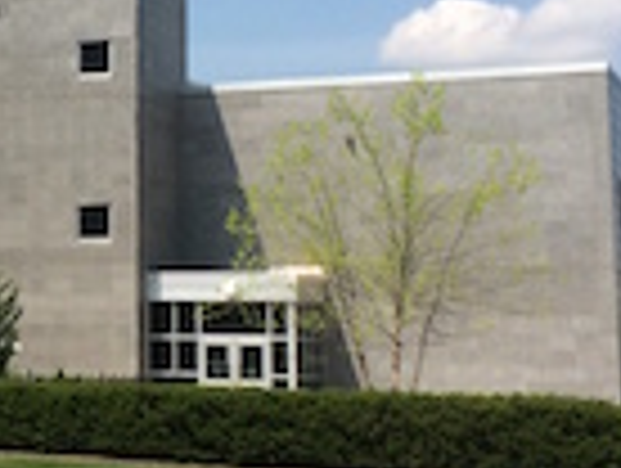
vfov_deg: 14.2
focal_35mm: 104
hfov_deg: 18.0
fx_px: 1869
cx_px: -117
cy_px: 86
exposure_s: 1/2415
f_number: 2.2
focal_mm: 4.12
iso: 32
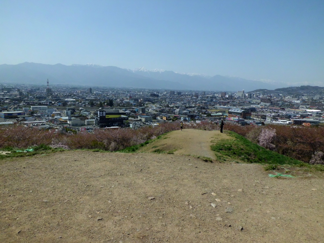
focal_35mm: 26
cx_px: 162
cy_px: 122
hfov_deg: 67.3
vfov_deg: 53.1
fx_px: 243
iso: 64
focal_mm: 4.7
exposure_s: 1/250
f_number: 7.9
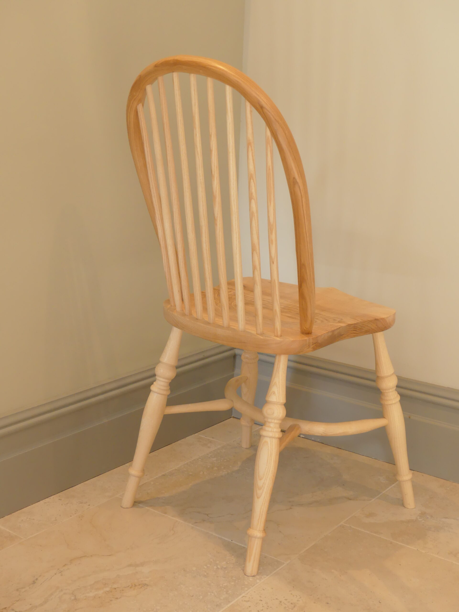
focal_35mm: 49
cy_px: 306
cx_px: 230
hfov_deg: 29.7
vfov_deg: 38.9
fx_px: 866
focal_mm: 8.7
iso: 320
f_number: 2.8
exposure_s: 1/80
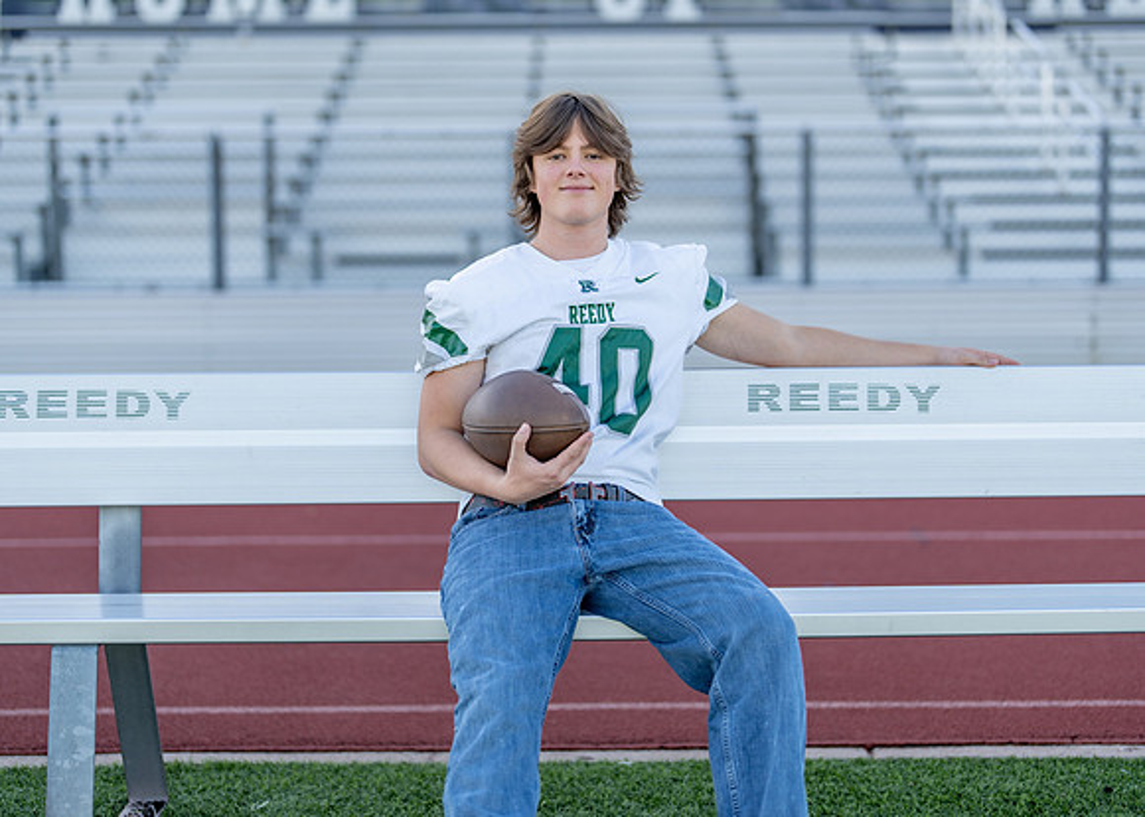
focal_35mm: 61
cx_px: 585
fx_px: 1973
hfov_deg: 32.4
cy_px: 365
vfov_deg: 23.4
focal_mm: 50
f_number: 1.2
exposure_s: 1/2000
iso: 100
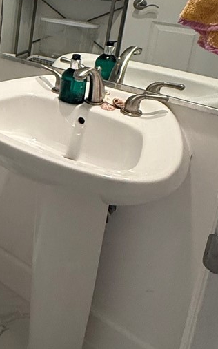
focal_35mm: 47
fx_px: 446
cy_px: 46
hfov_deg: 21.5
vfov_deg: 40.0
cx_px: -135
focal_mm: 2.22
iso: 250
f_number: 2.2
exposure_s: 1/60
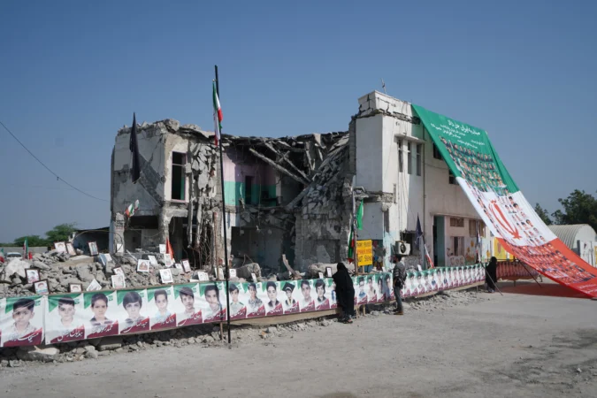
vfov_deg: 37.9
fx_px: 580
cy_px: 199
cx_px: 298
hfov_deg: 54.4
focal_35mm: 35
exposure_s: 1/1000
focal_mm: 35
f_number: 4.5
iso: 64
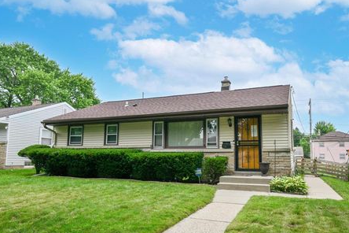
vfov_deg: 47.9
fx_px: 262
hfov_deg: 67.2
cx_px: 193
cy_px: 129
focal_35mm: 27
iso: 400
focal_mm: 24
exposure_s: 1/500
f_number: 9
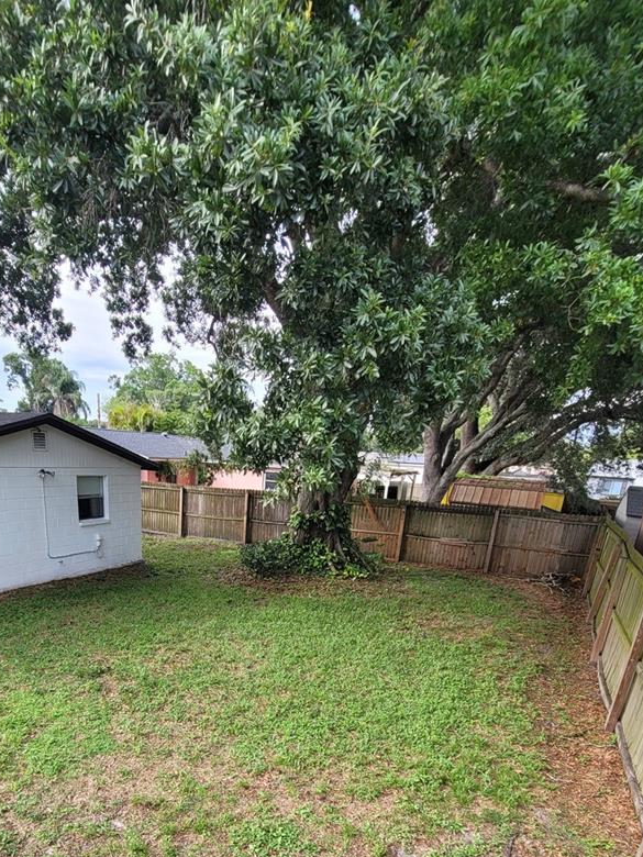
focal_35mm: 20
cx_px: 266
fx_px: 495
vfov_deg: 75.8
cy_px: 642
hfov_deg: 65.5
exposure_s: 1/254
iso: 64
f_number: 2.2
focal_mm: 2.2
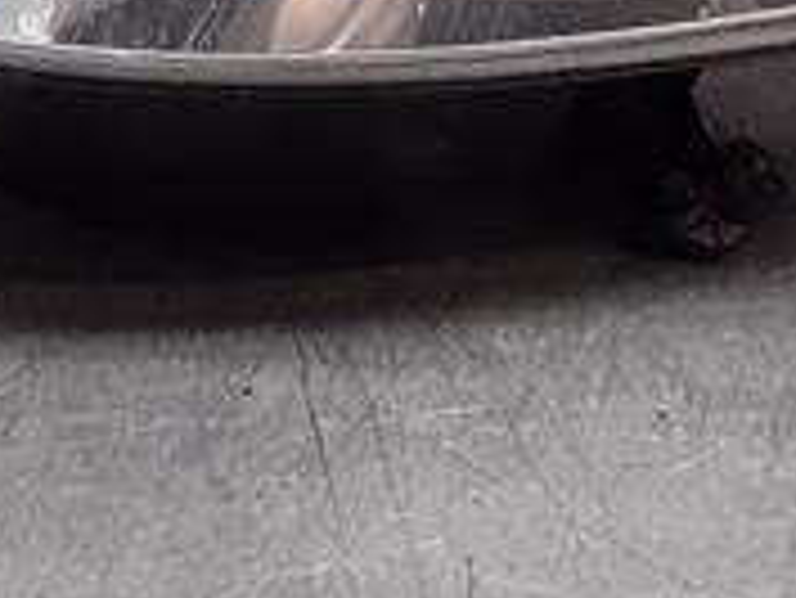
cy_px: -391
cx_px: 364
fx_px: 2324
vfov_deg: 13.5
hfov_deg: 19.4
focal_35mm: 101
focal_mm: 2.91
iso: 100
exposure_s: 1/122
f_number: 1.9
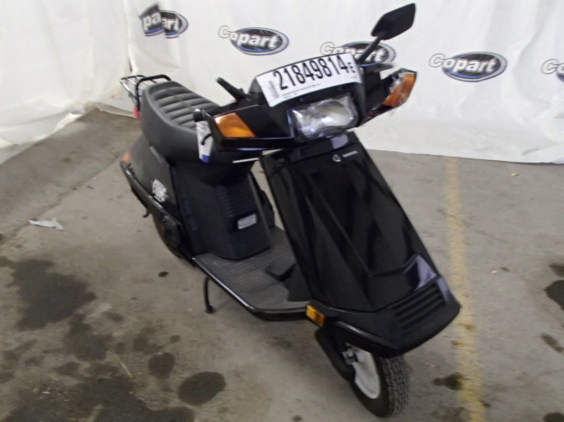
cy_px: 209
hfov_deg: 52.6
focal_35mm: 35
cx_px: 277
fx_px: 570
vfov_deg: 40.7
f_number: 4.4
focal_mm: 6.07
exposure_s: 1/13
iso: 800
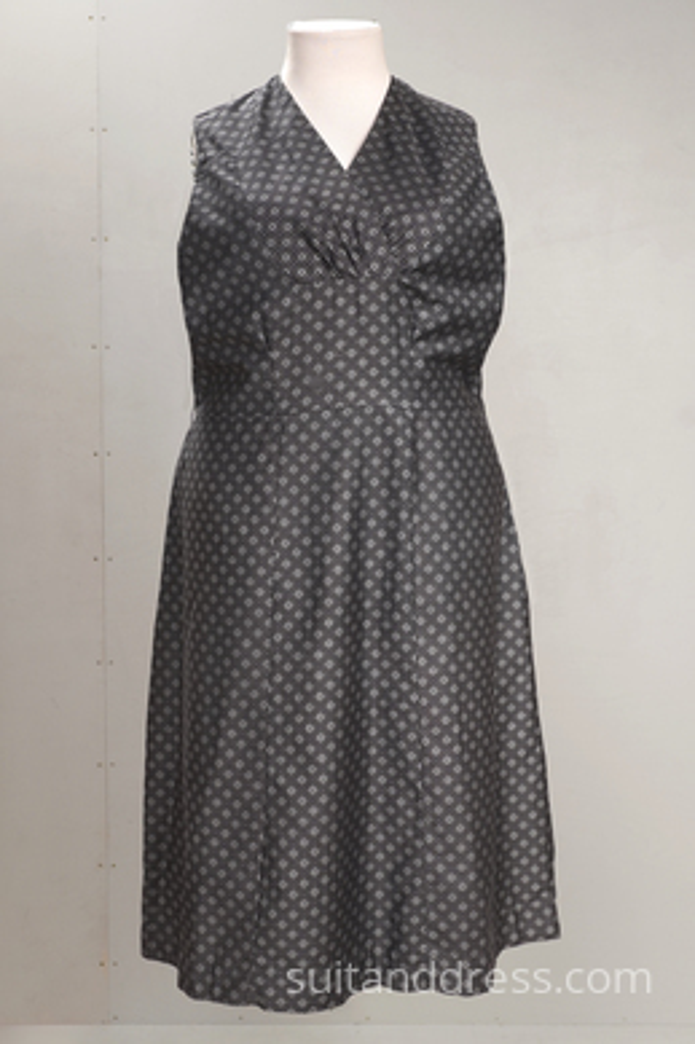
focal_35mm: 48
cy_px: 522
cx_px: 348
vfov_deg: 41.1
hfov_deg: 28.1
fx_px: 1391
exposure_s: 1/30
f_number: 7.1
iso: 320
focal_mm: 32
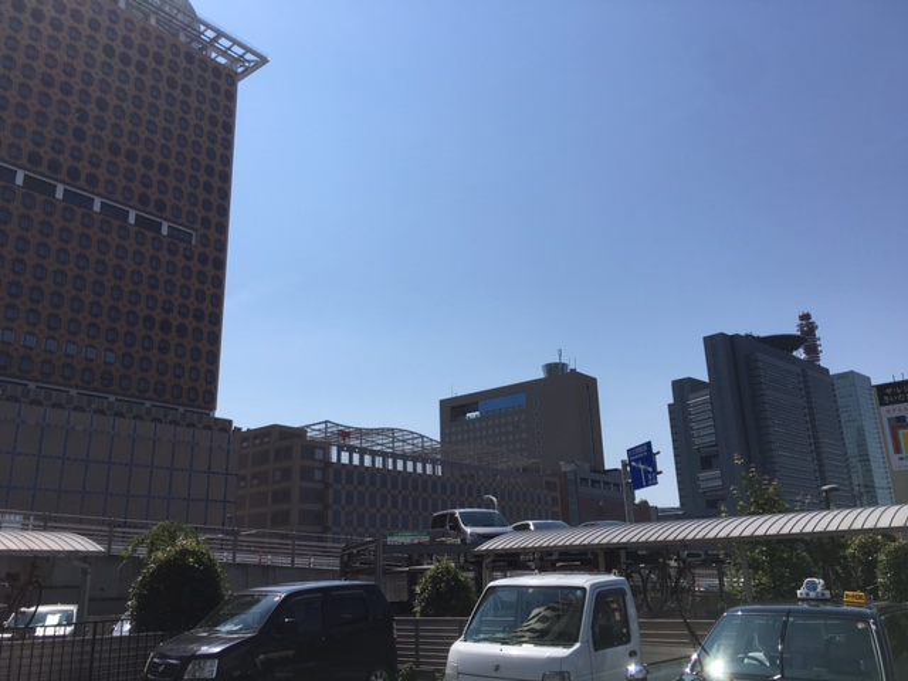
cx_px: 454
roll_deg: +0.7
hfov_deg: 61.7
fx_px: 761
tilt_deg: +18.3
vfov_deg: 48.2
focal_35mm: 29
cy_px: 340
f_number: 2.2
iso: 25
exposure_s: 1/2959
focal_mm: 4.15
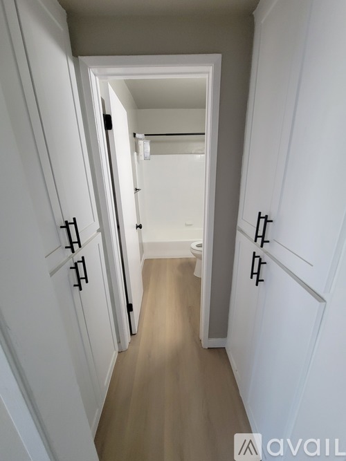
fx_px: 173
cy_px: 230
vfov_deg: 106.2
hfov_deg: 89.9
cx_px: 173
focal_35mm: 13
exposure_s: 1/60
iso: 320
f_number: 2.2
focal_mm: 2.2
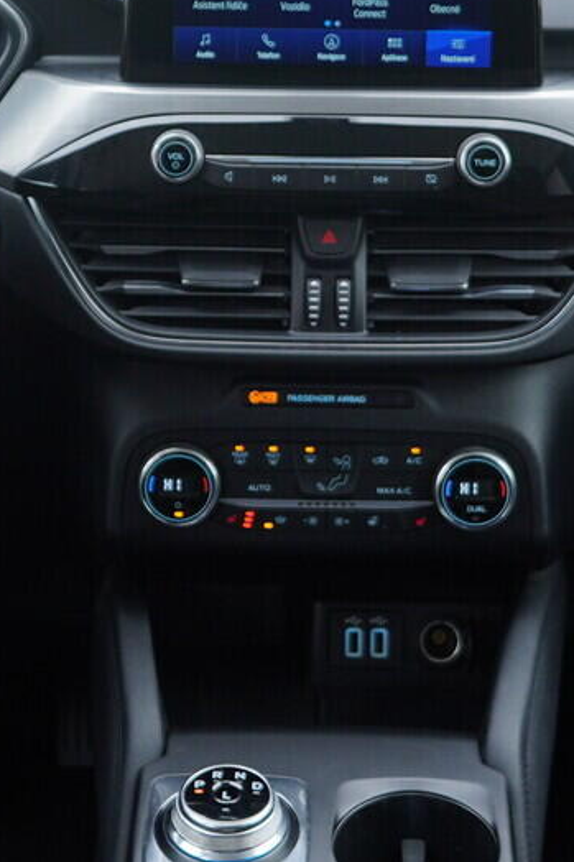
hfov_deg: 13.8
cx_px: 271
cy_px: 133
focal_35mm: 99
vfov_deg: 20.3
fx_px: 2369
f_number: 2.8
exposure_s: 1/40
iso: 125
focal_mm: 24
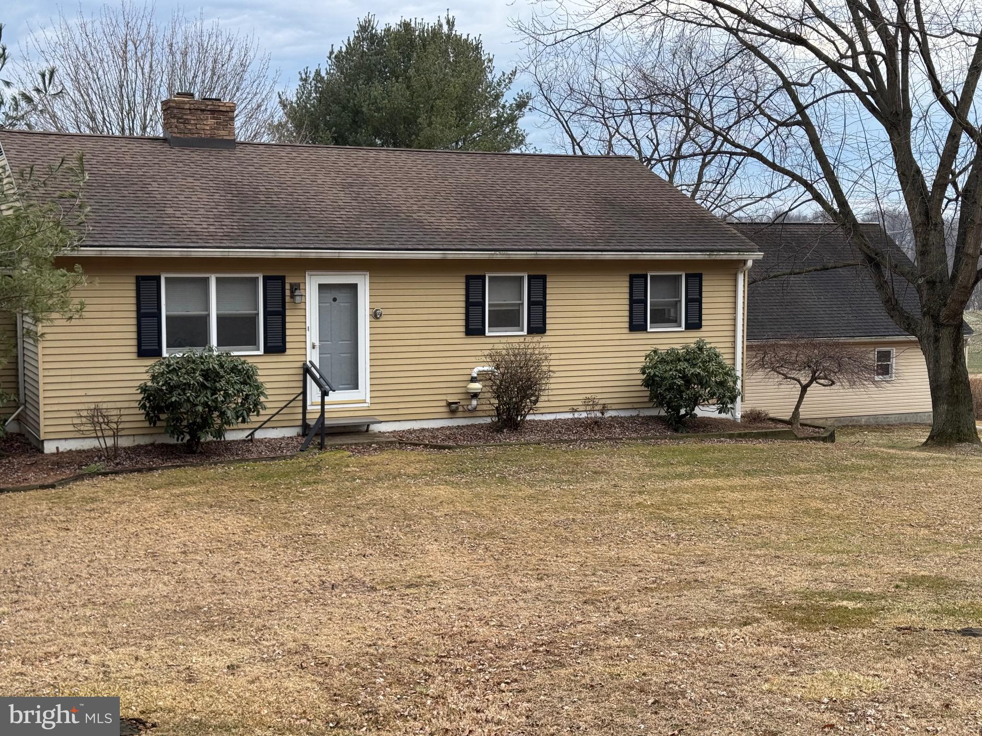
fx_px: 1362
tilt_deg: -7.0
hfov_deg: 39.7
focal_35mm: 48
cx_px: 491
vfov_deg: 30.3
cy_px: 368
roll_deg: -0.1
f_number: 1.78
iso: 64
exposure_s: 1/1059
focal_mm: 6.76
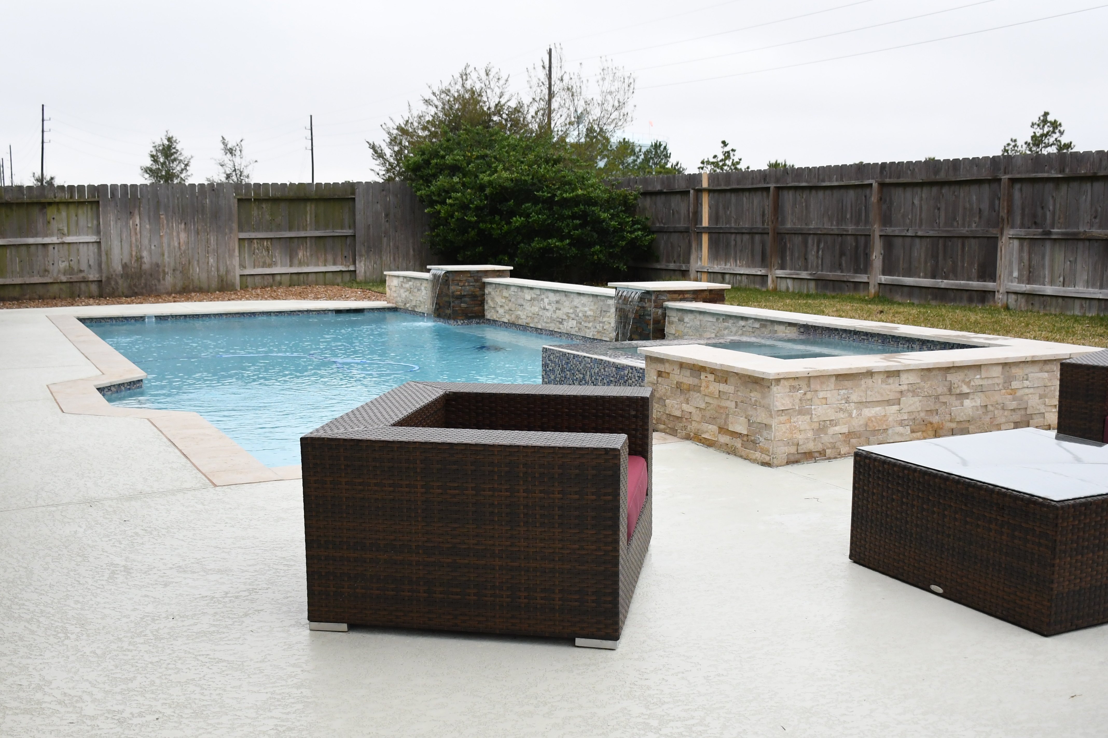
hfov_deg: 53.1
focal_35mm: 36
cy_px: 369
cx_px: 554
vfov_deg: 36.9
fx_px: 1108
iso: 1250
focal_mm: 18
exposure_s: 1/4000
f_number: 3.5
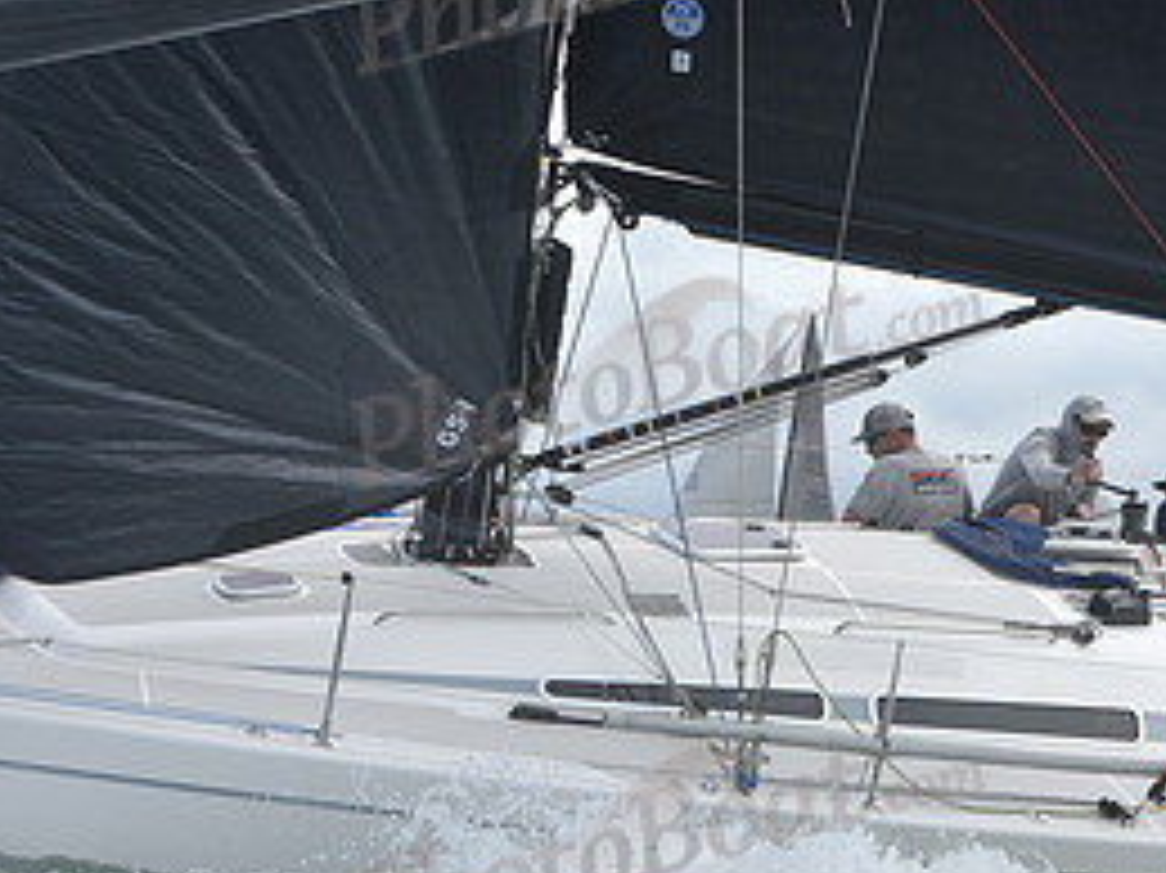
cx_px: 1220
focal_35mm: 151
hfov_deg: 12.9
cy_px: 542
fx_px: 5084
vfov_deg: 9.8
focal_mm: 70
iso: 200
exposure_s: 1/1250
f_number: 5
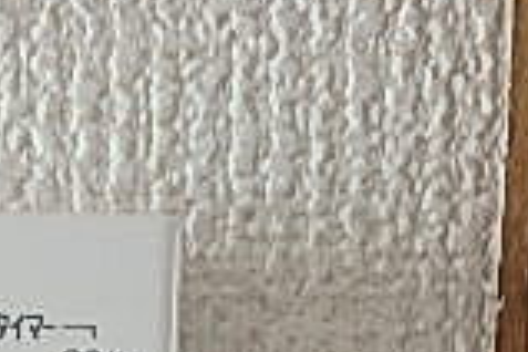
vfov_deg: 13.0
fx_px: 1291
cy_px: 747
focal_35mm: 88
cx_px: -10
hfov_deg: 22.2
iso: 200
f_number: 3.5
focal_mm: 3.7
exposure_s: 1/50
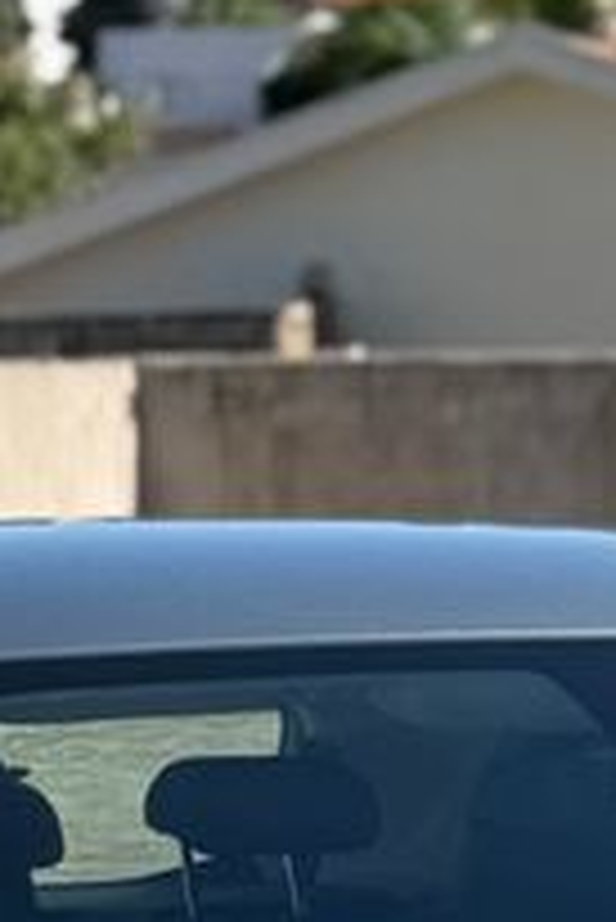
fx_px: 5944
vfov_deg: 8.6
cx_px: 762
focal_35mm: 232
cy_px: 1502
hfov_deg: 5.9
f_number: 1.78
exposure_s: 1/4098
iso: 100
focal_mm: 6.76
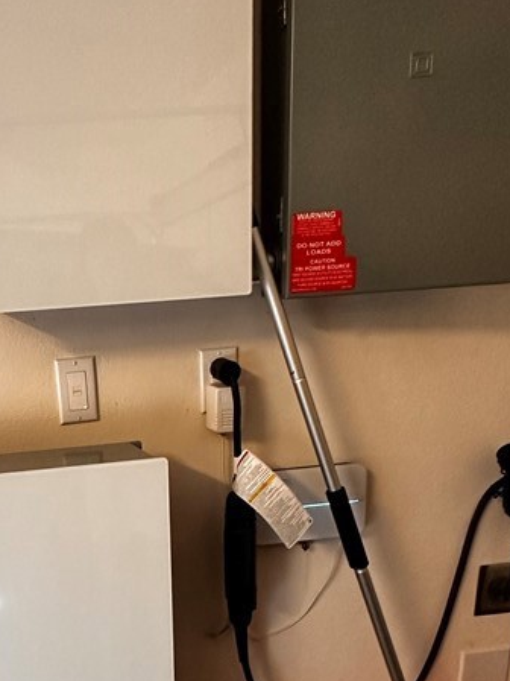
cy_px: 470
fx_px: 629
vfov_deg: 55.3
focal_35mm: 32
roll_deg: +3.4
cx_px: 59
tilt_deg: -12.2
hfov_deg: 41.0
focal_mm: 2.22
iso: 400
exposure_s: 1/60
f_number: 2.2
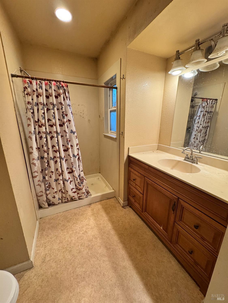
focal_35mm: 14
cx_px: 114
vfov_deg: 102.1
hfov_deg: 85.7
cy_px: 152
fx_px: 123
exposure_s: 1/120
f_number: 2.2
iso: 320
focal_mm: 2.22
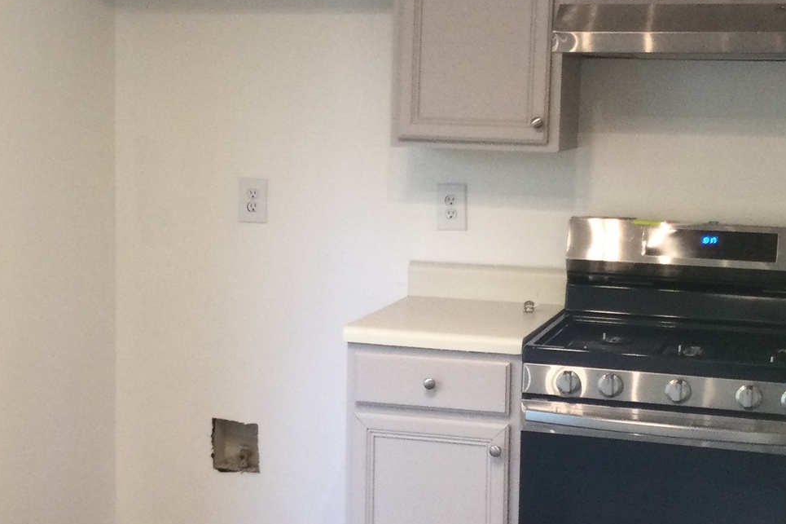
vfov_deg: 17.7
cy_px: 275
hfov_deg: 26.3
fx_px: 1681
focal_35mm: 77
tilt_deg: -7.2
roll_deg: -1.6
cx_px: 322
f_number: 2.4
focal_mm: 3.3
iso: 64
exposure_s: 1/30
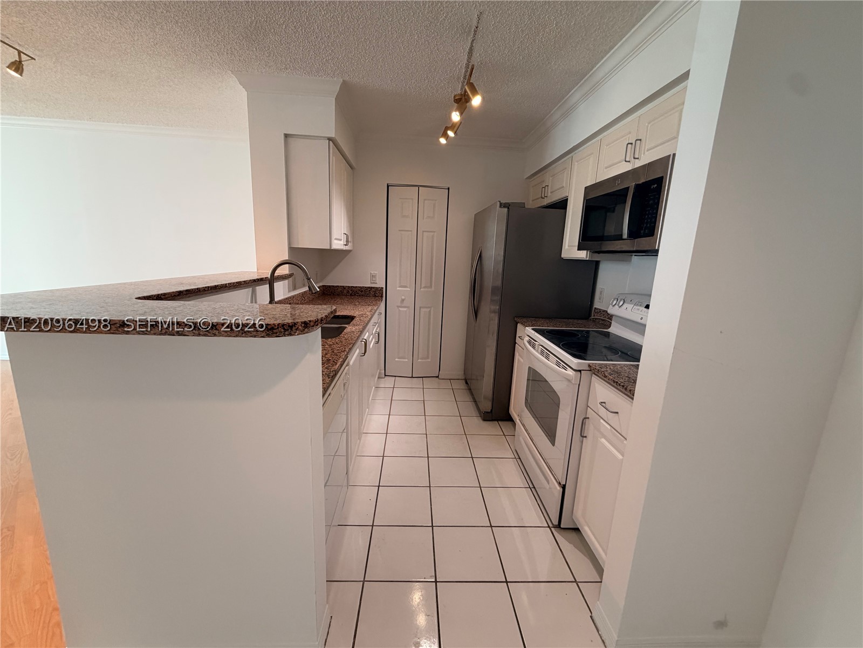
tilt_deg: -11.7
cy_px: 324
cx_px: 432
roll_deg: -2.1
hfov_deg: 102.1
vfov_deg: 85.7
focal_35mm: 14
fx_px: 349
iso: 200
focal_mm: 2.22
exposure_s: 1/120
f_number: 2.2
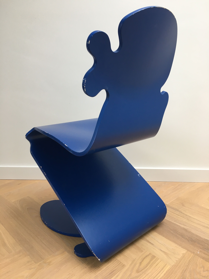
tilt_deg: -18.4
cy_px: 140
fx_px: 233
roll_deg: -0.7
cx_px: 104
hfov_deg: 48.2
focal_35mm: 29
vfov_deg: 61.7
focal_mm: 4.15
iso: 25
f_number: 2.2
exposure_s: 1/33
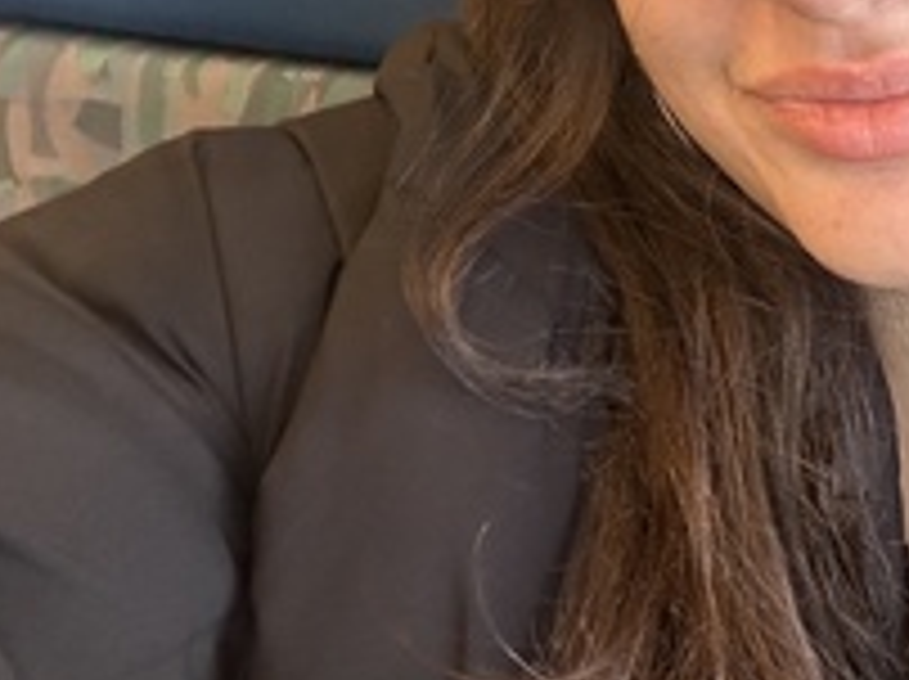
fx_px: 1495
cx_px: 873
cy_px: 146
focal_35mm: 57
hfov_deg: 31.7
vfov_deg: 25.2
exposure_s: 1/60
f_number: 1.9
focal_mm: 2.69
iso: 125
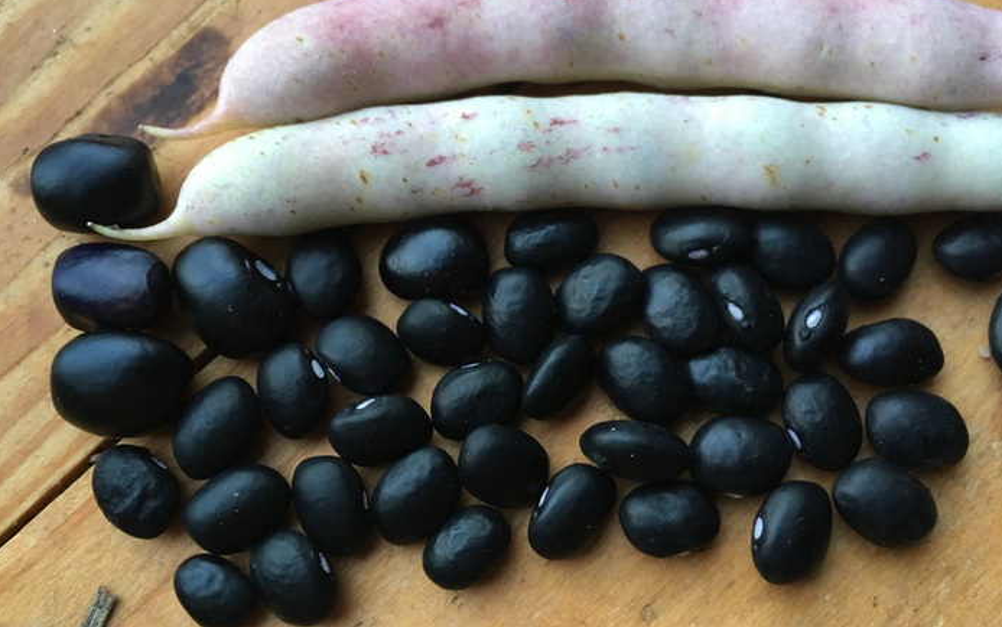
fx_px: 847
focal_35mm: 31
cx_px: 501
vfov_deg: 40.6
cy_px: 280
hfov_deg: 61.2
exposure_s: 1/33
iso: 125
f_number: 2.2
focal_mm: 4.15
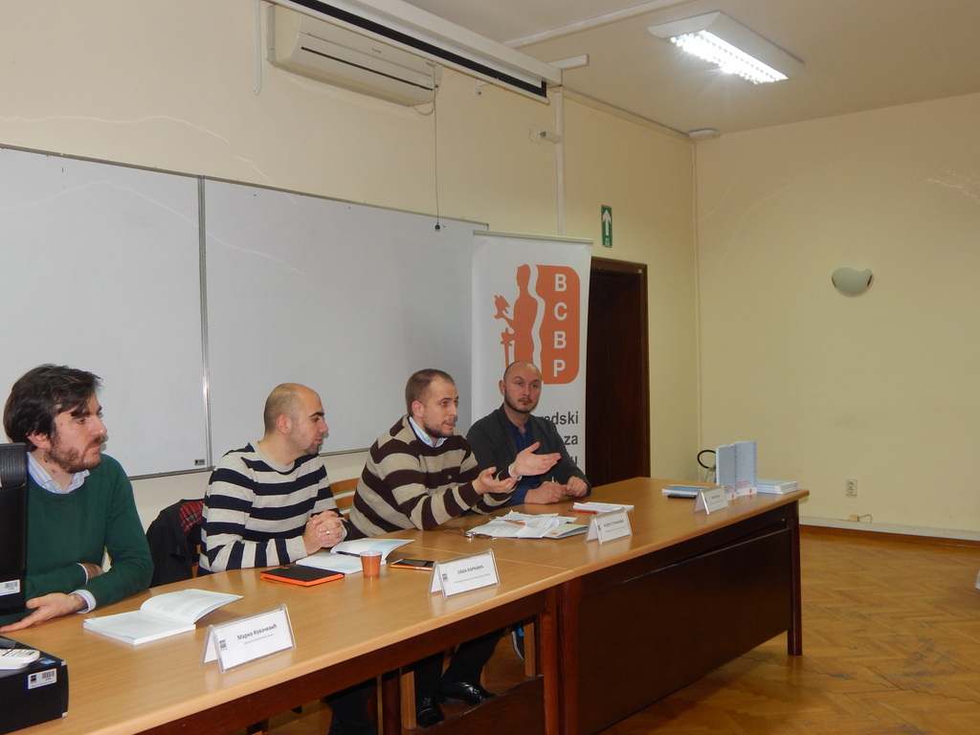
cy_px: 368
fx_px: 963
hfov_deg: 54.0
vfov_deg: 41.8
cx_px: 490
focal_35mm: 34
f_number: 3.3
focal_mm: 6.1
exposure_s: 1/30
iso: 200
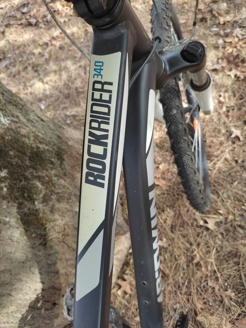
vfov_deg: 67.3
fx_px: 246
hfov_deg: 53.1
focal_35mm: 26
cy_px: 164
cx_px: 123
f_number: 1.79
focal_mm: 4.74
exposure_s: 1/100
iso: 136
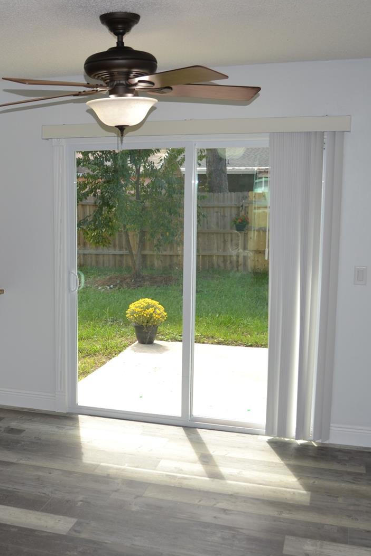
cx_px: 76
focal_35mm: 41
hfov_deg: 31.8
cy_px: 277
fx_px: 634
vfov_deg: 47.4
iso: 100
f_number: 4
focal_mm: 18
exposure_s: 1/125
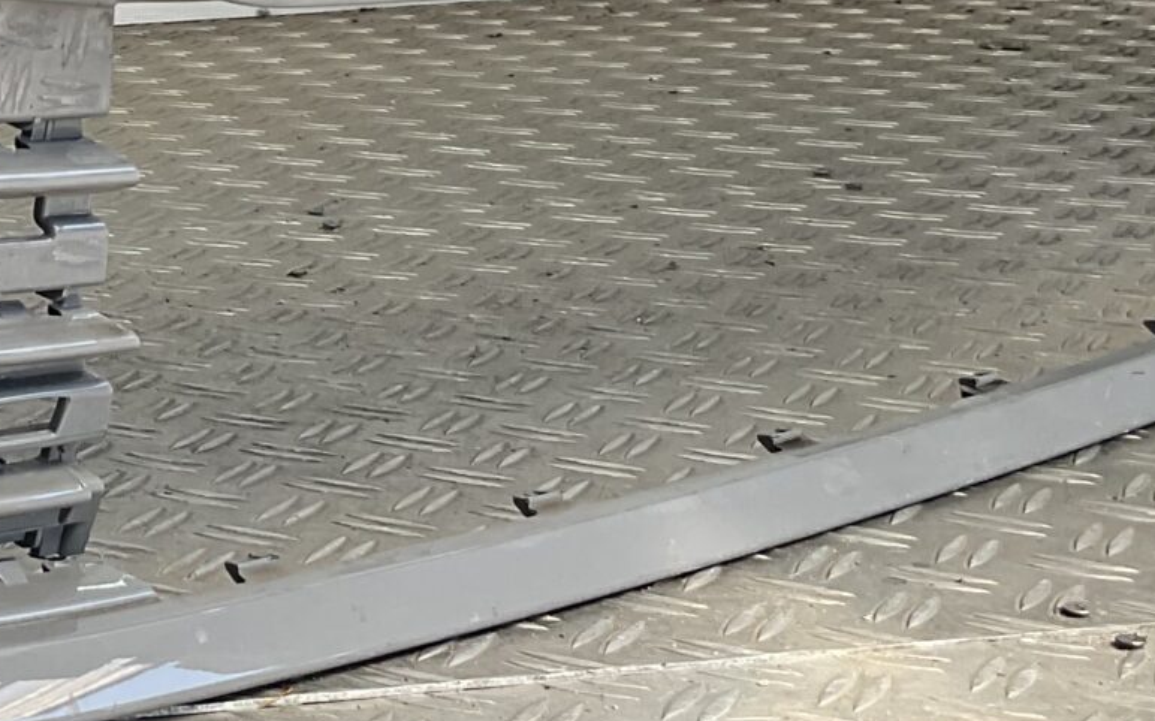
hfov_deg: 19.5
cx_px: -142
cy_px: 70
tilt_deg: -9.4
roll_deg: -0.3
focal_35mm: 102
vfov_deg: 12.7
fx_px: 3210
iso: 16
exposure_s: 1/213
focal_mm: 3
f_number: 1.8
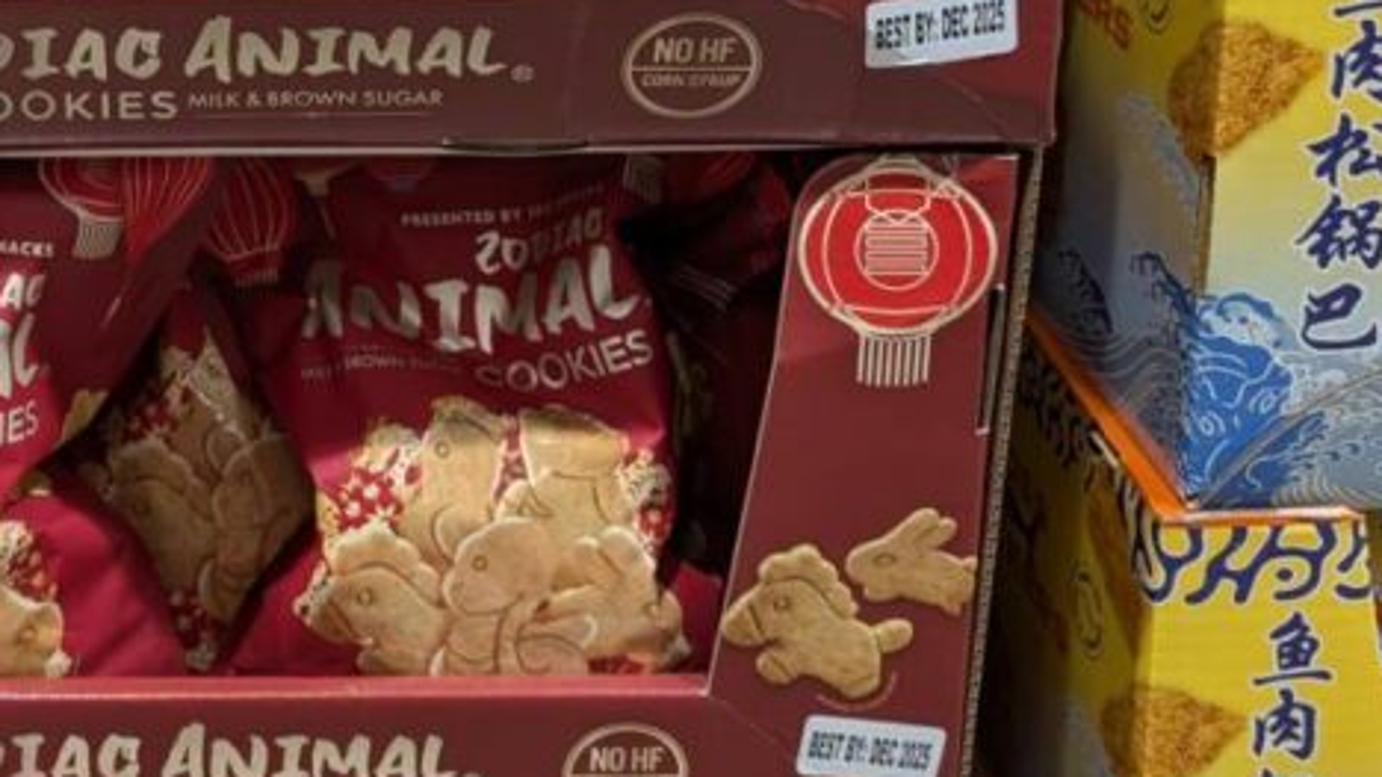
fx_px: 2418
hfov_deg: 30.3
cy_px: -92
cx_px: 106
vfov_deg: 17.6
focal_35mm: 66
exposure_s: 1/59.9
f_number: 1.68
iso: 109
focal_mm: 6.9
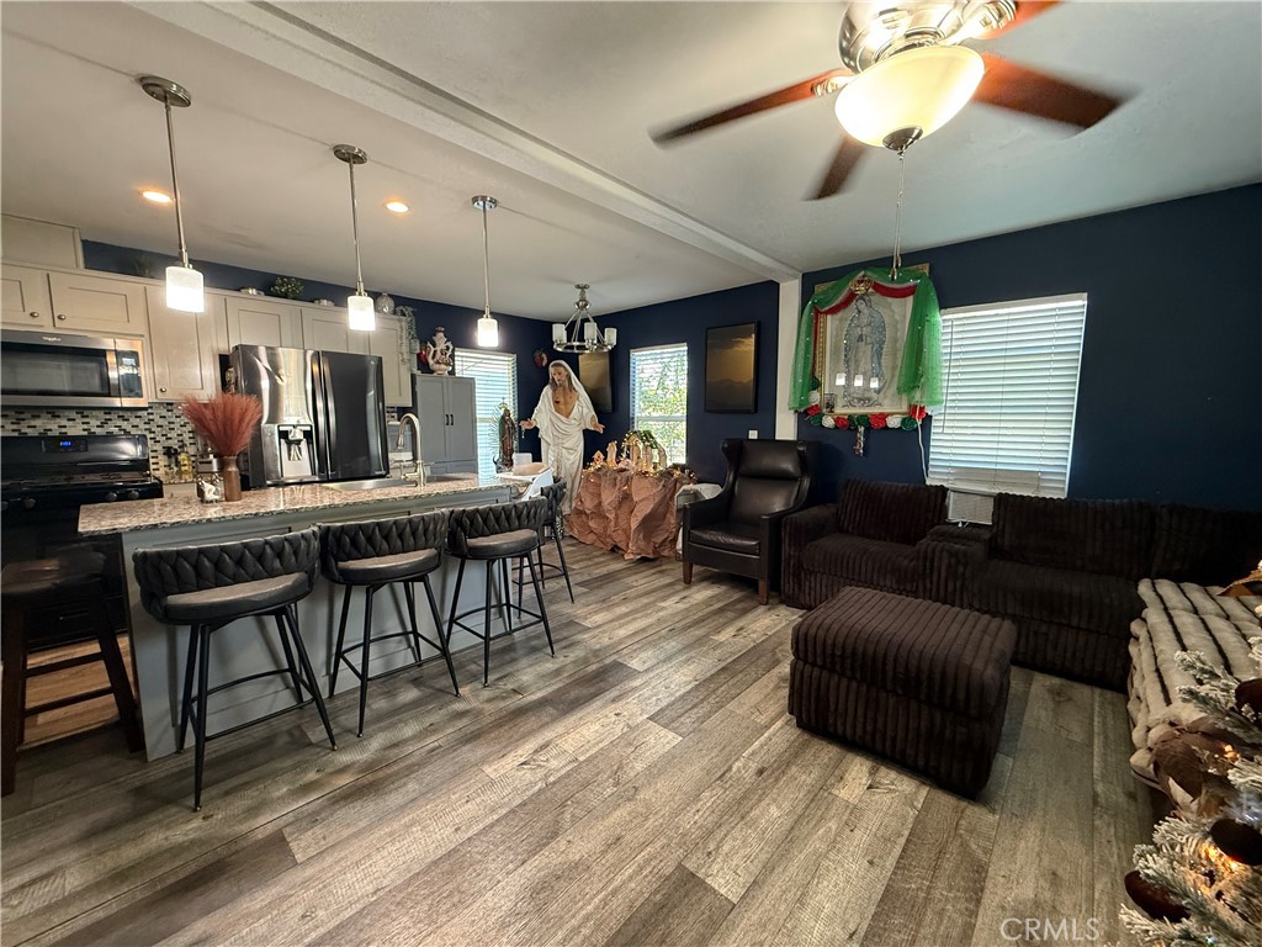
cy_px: 474
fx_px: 510
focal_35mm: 14
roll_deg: +0.1
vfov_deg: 85.7
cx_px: 631
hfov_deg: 102.1
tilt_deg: -5.7
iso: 400
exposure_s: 1/60
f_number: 2.2
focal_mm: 2.22
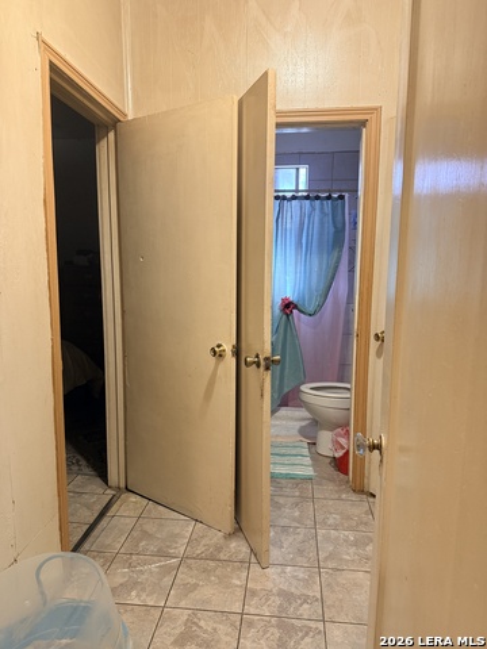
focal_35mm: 24
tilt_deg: -7.1
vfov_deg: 71.6
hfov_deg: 56.8
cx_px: 244
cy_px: 324
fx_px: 450
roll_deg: -1.0
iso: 250
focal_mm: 6.76
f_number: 1.78
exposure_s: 1/60
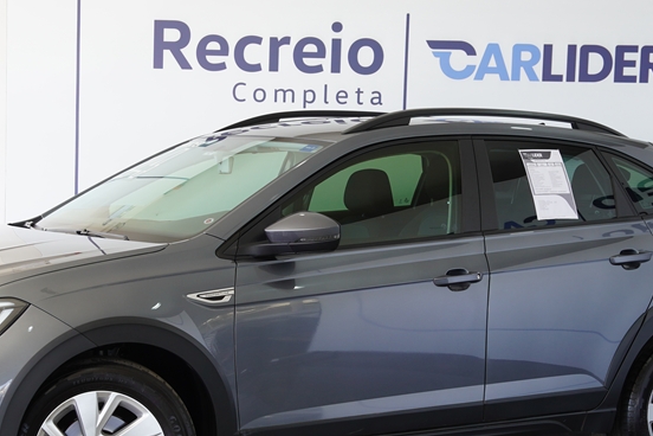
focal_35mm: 89
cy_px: 307
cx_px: 284
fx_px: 1614
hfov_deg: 22.9
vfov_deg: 15.3
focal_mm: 32
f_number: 4
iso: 100
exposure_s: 1/60
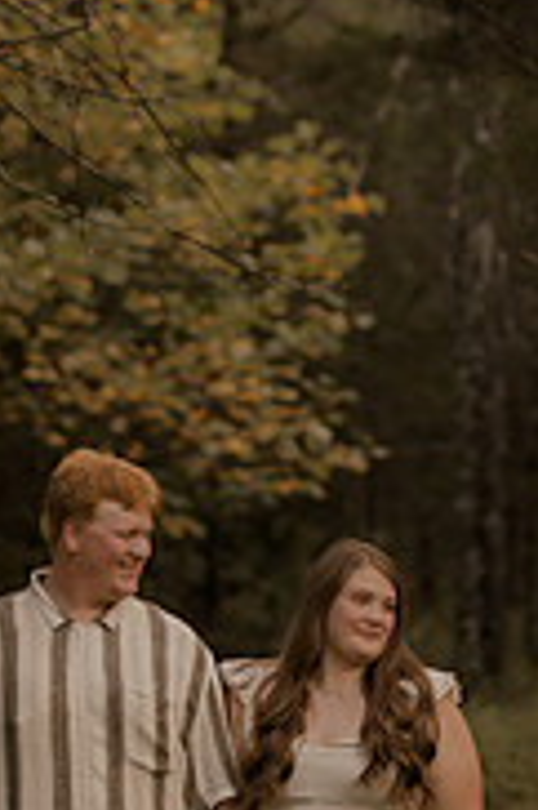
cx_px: 102
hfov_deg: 5.1
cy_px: 581
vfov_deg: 7.6
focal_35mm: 271
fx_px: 6086
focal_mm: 85
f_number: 2
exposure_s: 1/160
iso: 100
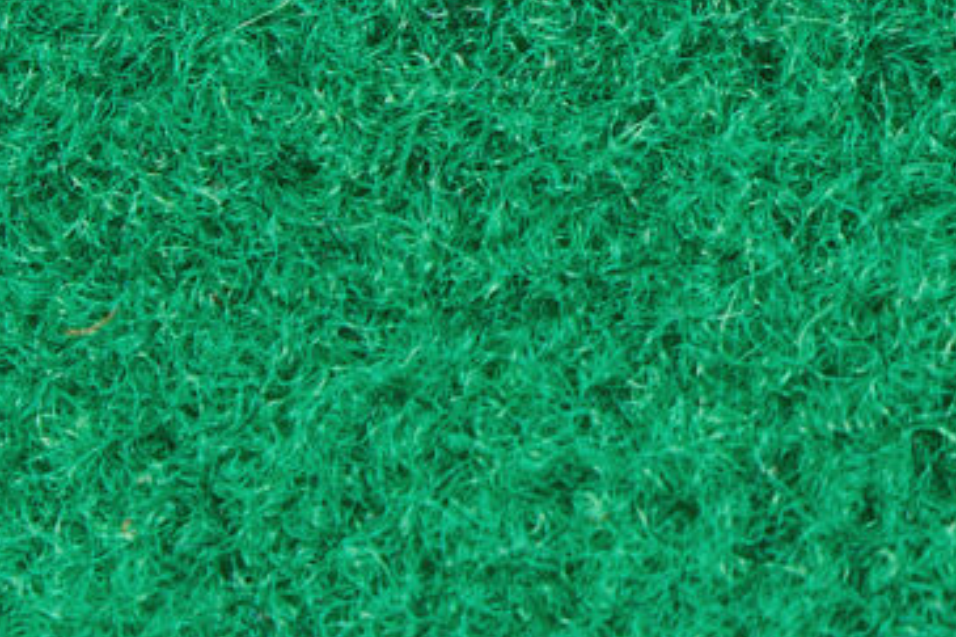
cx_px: 2061
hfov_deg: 4.1
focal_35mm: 491
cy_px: -963
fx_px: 13032
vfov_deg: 2.8
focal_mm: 70
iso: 160
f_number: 9
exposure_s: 1/160
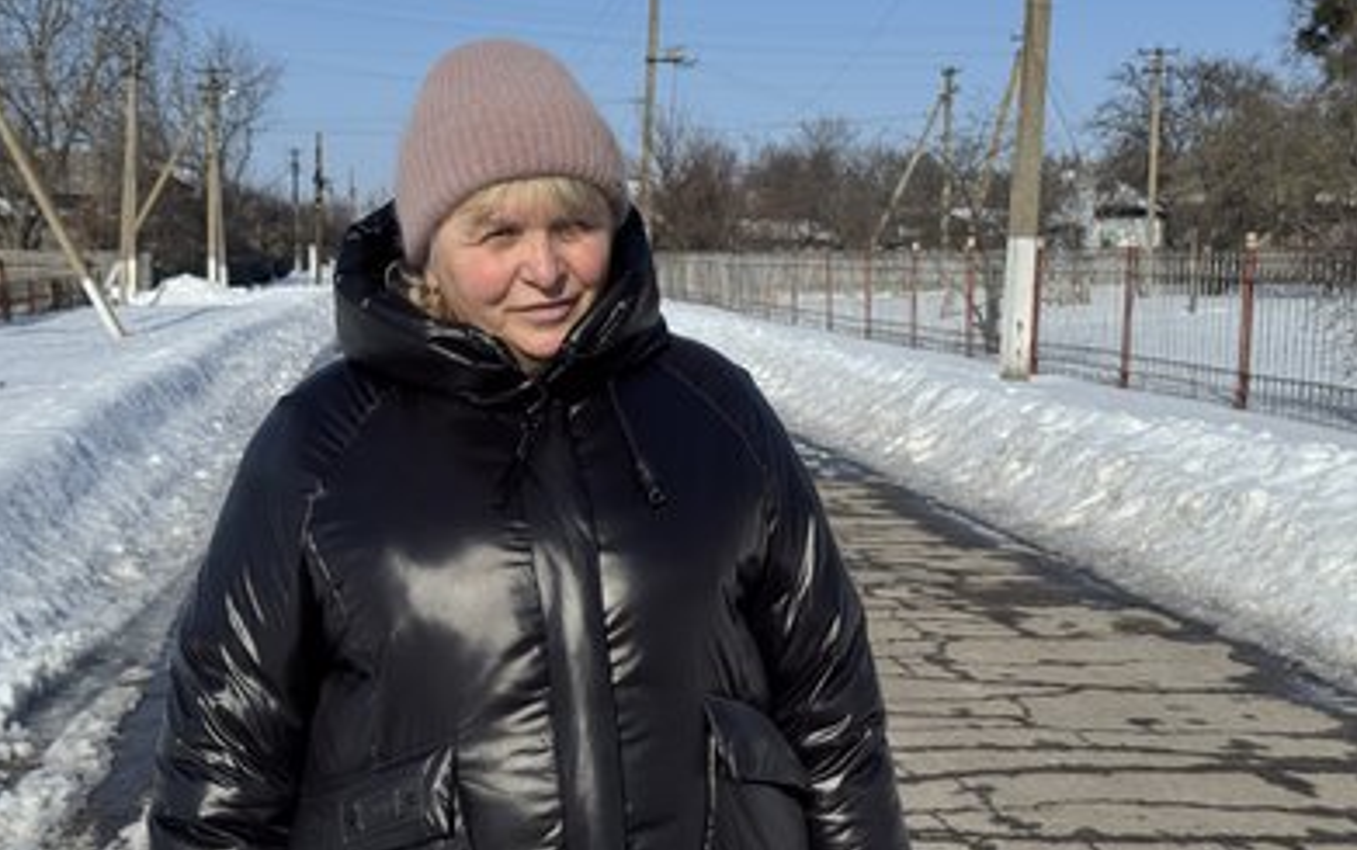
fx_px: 1924
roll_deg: +0.0
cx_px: 677
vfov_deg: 24.9
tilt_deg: -5.8
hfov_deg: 38.8
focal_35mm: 52
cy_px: 458
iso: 80
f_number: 1.78
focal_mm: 6.76
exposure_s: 1/15385
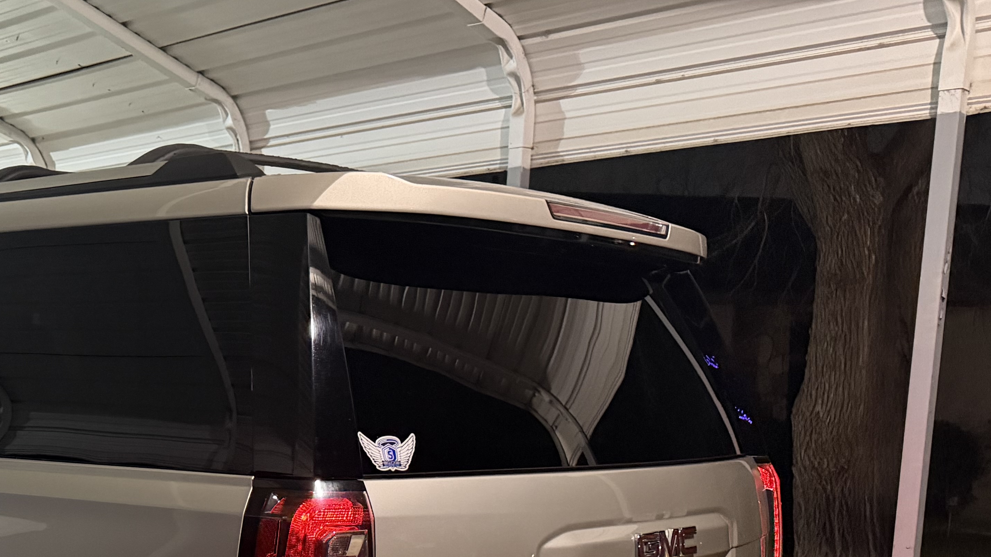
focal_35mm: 52
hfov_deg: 36.5
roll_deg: +0.4
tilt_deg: -6.3
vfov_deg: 22.2
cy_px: 553
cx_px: 42
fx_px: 1367
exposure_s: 1/40
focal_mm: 6.76
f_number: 1.78
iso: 800
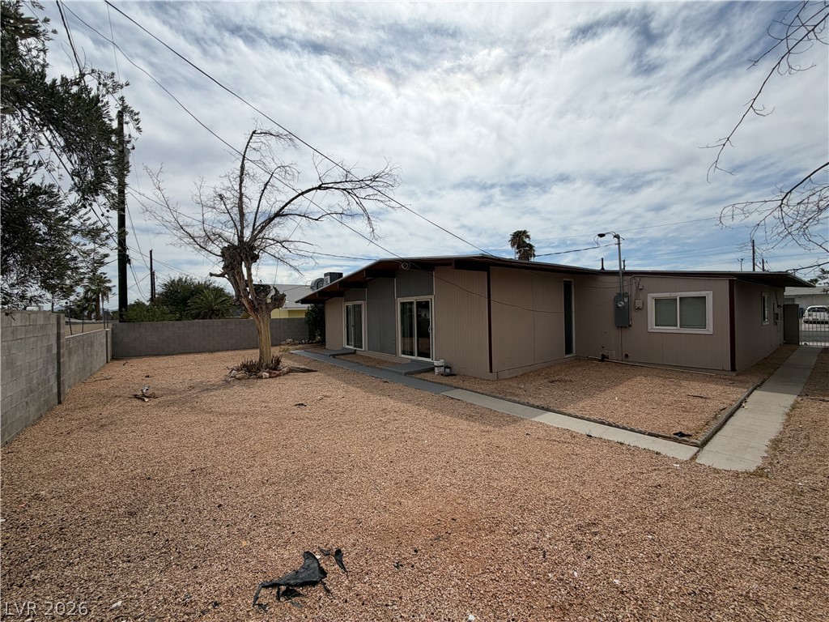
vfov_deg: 85.7
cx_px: 414
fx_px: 335
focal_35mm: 14
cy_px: 311
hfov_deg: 102.1
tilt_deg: +1.5
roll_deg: +2.8
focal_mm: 2.22
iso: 20
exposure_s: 1/2237
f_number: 2.2
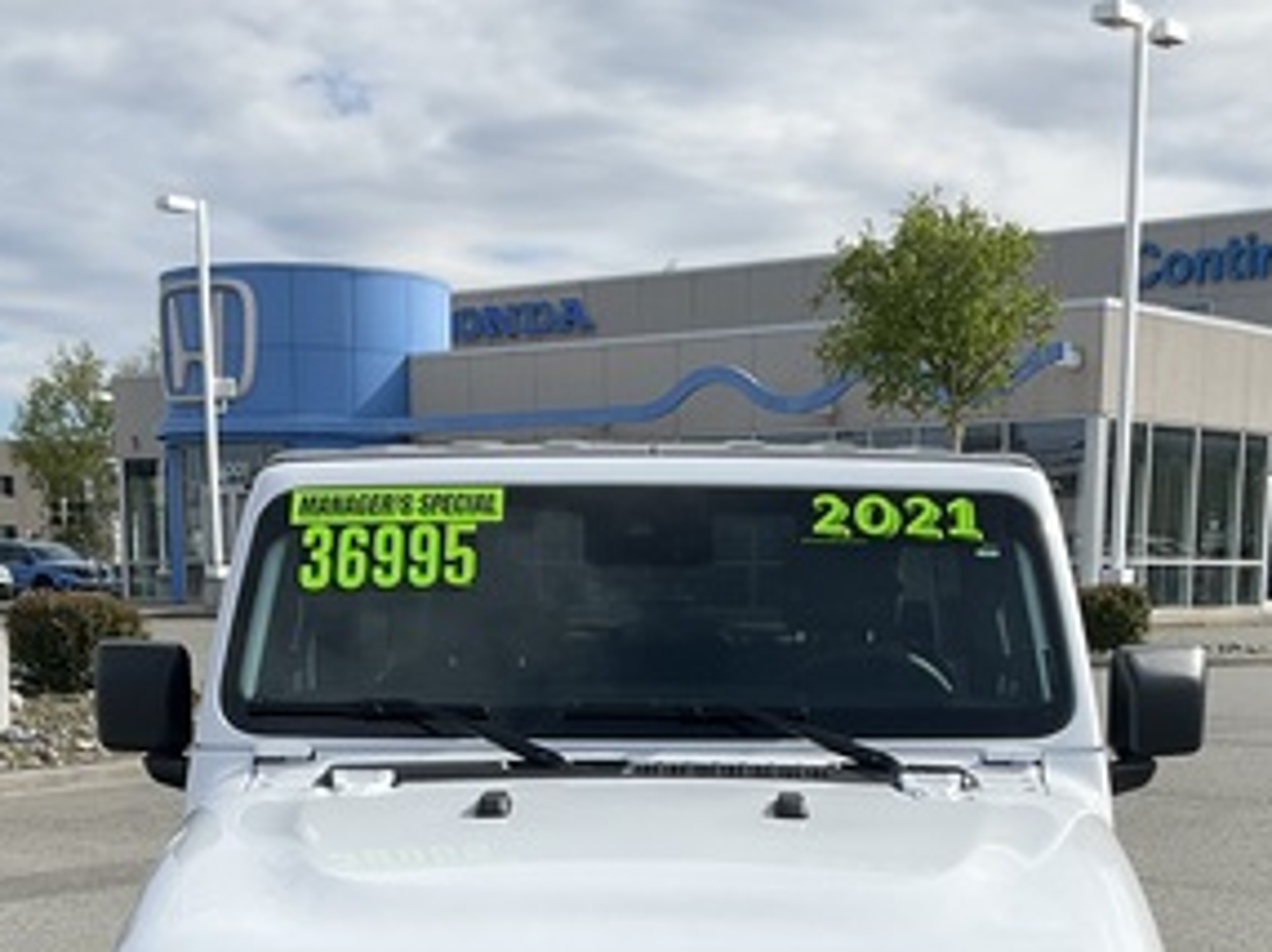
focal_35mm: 65
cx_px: 680
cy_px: 992
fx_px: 2386
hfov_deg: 29.8
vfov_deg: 21.6
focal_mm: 3
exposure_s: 1/2141
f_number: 1.8
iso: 25
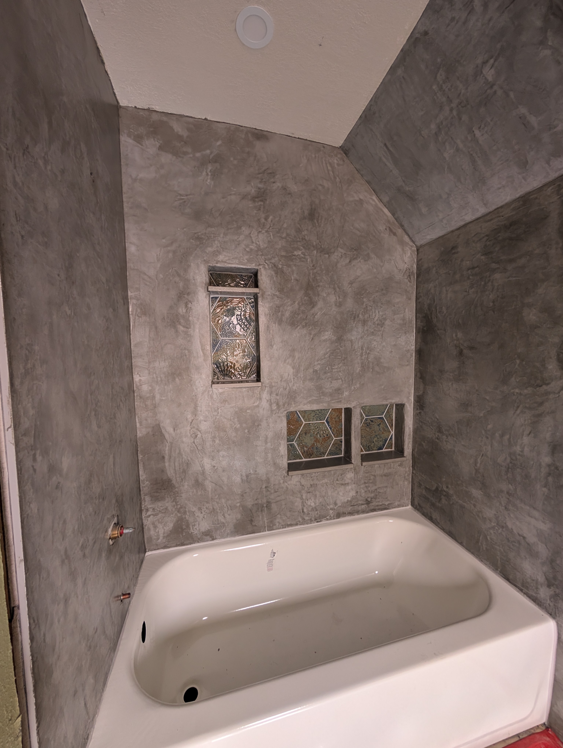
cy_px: 374
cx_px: 282
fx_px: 260
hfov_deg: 94.6
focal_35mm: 12
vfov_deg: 110.5
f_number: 1.7
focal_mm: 2.02
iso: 127
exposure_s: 1/23.8
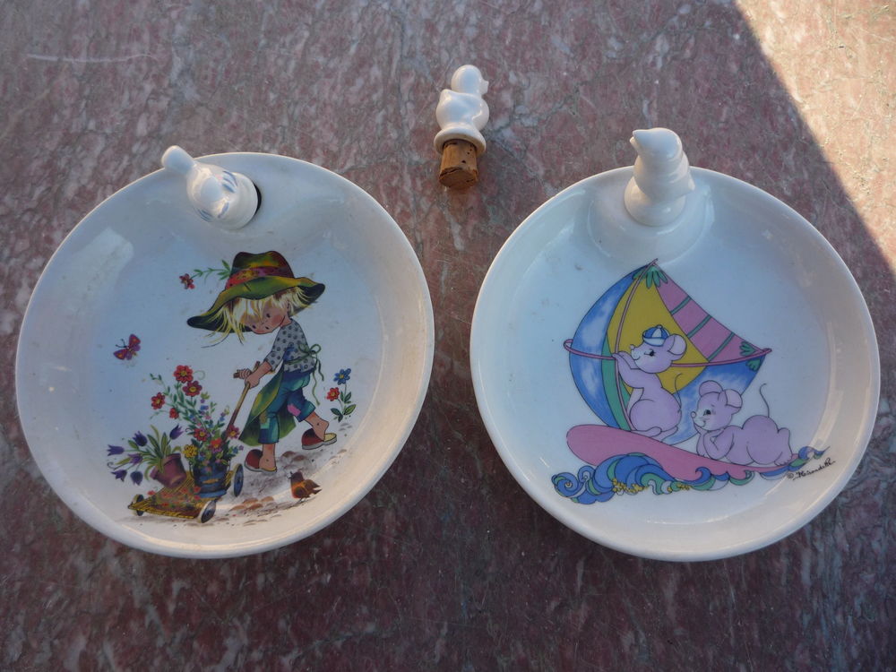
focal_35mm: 30
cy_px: 336
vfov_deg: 46.8
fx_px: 777
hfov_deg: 60.0
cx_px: 448
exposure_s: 1/125
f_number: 4
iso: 100
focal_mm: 5.2
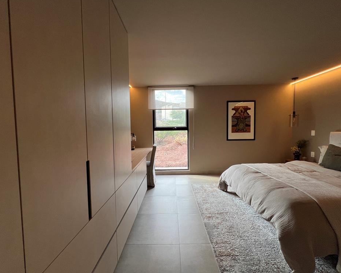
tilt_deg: -2.8
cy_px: 138
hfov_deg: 100.7
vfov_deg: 88.0
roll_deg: +0.1
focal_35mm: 14
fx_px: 141
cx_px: 170
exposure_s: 1/120
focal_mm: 1.57
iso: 80
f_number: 1.8
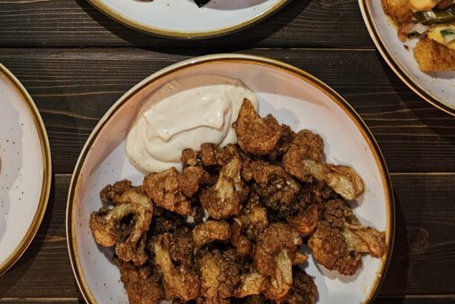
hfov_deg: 40.7
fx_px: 607
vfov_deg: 23.6
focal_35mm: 48
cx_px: 160
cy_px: -126
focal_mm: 6.3
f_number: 1.7
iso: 640
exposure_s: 1/120
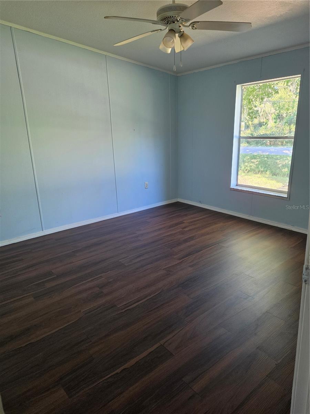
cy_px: 207
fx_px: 275
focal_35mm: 23
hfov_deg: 58.9
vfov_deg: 73.9
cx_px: 155
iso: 250
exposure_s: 1/120
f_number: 1.7
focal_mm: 6.25
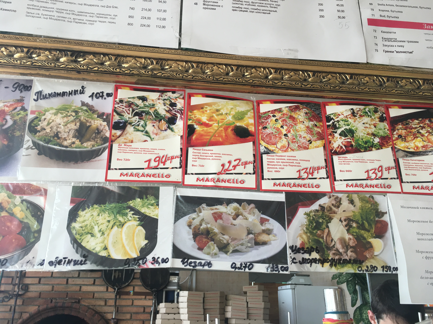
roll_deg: -0.7
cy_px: 162
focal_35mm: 29
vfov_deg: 48.2
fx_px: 363
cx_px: 216
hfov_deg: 61.7
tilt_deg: +19.5
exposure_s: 1/33
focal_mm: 4.15
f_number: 2.2
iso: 25
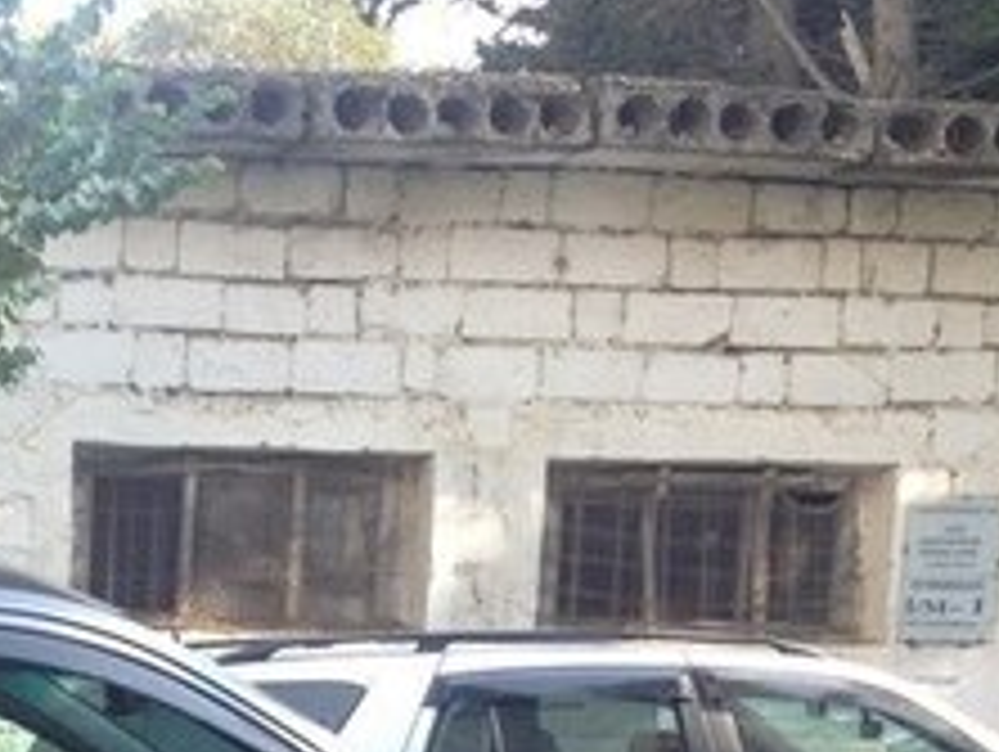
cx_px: -270
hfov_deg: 18.7
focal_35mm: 98
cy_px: 1015
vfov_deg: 14.4
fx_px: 2831
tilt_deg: -6.9
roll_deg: -1.2
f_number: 2.4
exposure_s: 1/165
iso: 50
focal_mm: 4.12
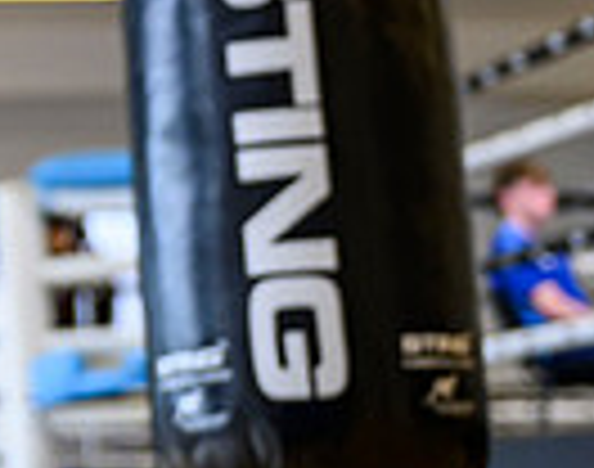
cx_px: -668
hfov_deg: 11.0
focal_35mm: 157
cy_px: 135
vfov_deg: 9.7
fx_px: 2744
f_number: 2.8
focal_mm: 32.5
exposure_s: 1/400
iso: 640
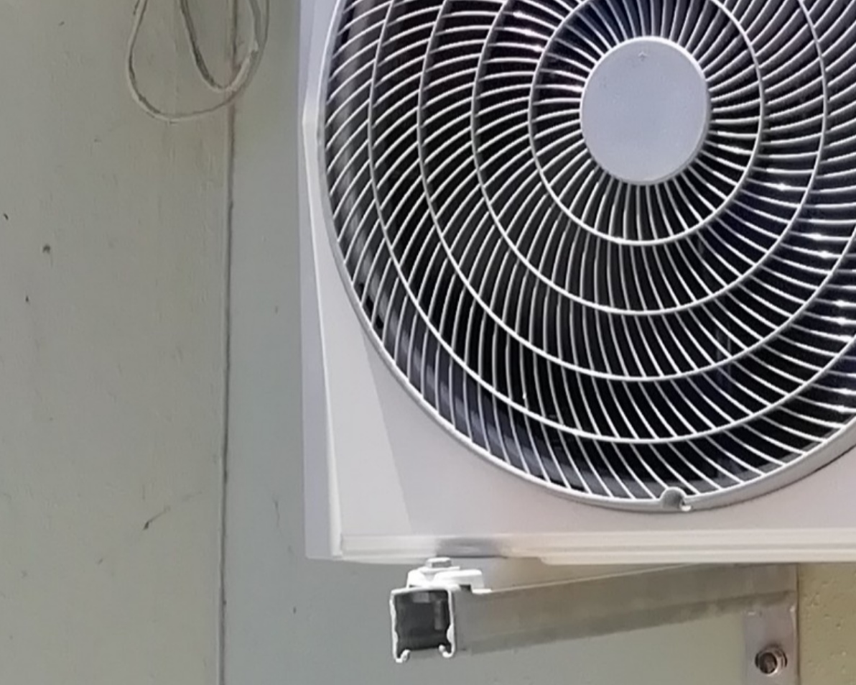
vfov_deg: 16.3
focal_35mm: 92
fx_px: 2330
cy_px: -27
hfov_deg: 19.9
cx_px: 949
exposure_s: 1/473
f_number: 2.2
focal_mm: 3.46
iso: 50
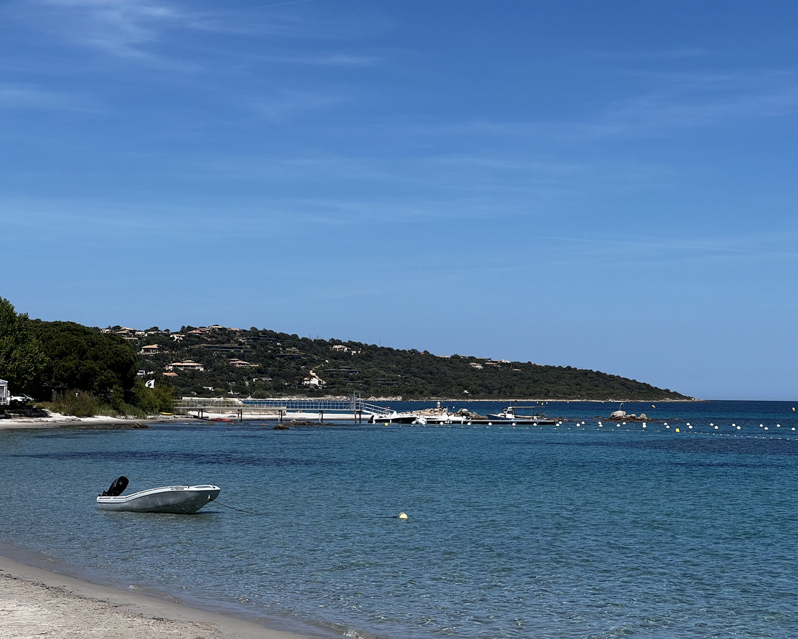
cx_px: 374
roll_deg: -0.5
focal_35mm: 81
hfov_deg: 23.6
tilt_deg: +2.8
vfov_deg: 19.0
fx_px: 1914
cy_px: 317
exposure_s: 1/1206
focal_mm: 9
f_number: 2.8
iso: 32
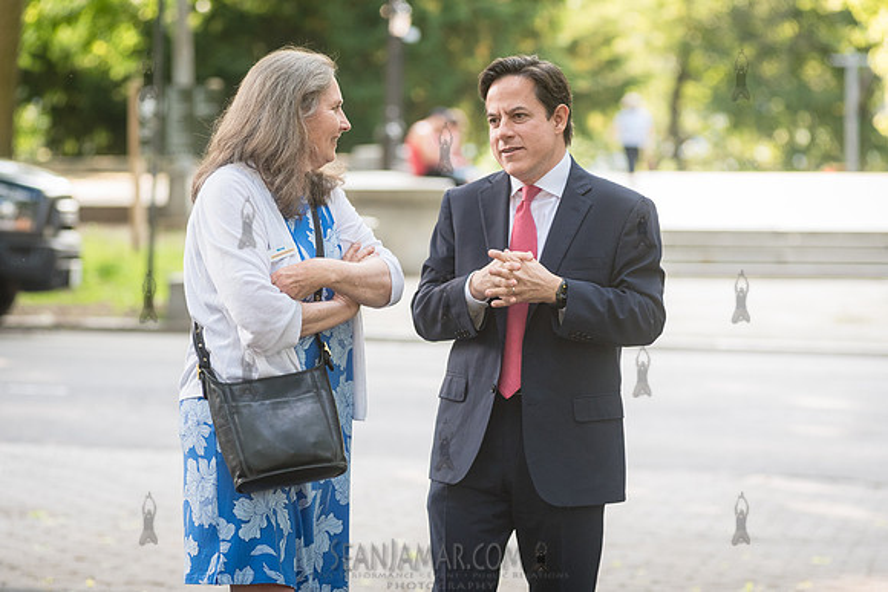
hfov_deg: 12.0
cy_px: 296
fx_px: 4222
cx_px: 444
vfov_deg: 8.0
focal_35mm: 171
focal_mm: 145
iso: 1000
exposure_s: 1/320
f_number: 4
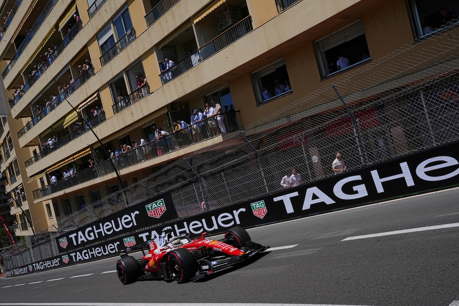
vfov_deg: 37.9
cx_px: 230
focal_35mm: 35
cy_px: 153
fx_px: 446
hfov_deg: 54.4
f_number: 6.3
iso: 64
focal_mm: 35
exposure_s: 1/1250
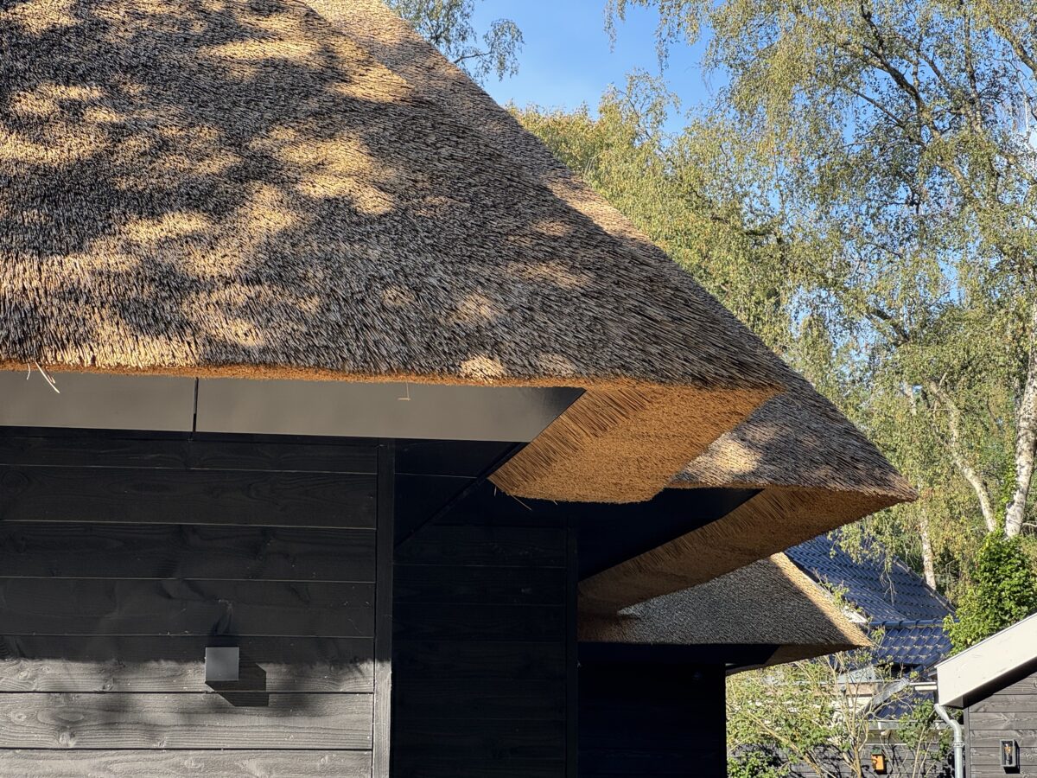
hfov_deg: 25.3
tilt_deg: +9.1
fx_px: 2307
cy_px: 389
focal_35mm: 77
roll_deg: +0.2
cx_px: 518
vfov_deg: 19.1
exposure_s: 1/170
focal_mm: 9
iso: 25
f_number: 2.8
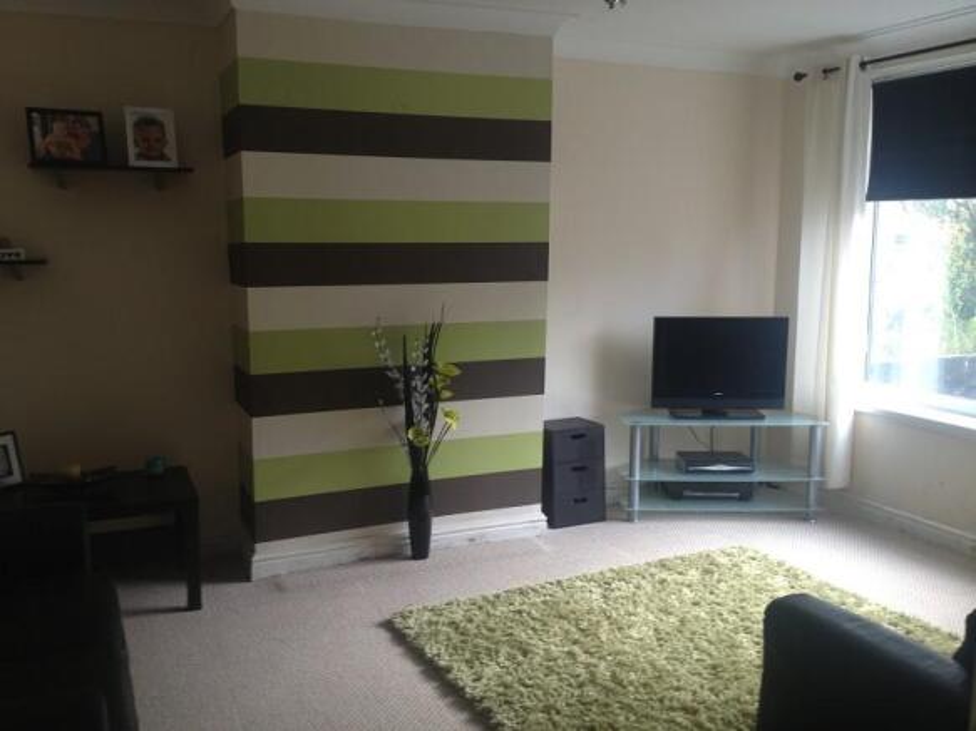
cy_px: 366
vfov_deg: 40.7
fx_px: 987
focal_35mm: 35
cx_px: 488
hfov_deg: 52.6
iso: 50
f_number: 2.4
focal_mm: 4.28
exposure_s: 1/40
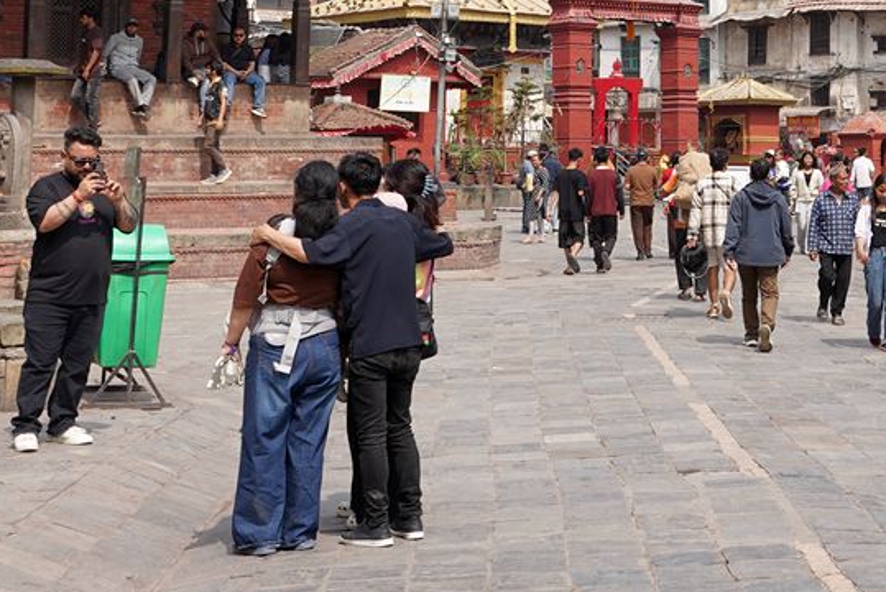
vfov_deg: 14.8
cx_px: 796
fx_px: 2191
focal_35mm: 89
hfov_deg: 22.3
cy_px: -128
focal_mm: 24
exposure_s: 1/125
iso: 100
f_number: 10
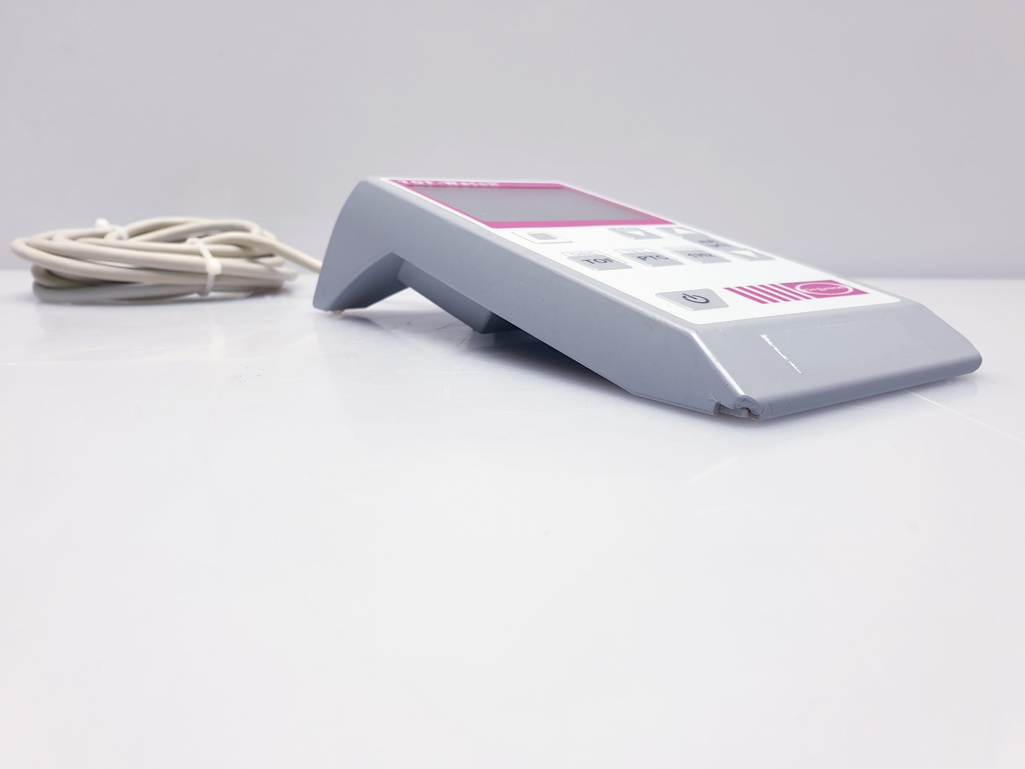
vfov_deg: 53.1
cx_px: 512
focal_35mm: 26
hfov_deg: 67.3
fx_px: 770
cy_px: 384
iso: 80
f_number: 2.4
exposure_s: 1/100
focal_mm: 4.3
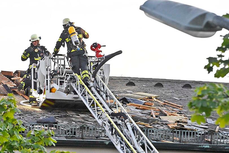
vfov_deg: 6.0
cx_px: 114
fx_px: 1463
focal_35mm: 230
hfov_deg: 8.9
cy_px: 76
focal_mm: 230
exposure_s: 1/640
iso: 3200
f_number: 13
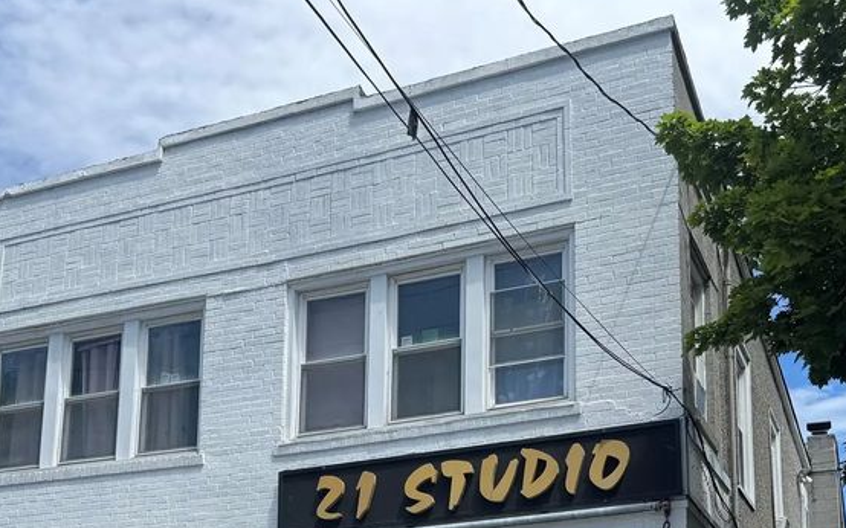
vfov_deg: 25.5
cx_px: 460
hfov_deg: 42.6
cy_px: 571
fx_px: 1083
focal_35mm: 47
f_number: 1.78
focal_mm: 6.76
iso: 80
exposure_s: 1/4049
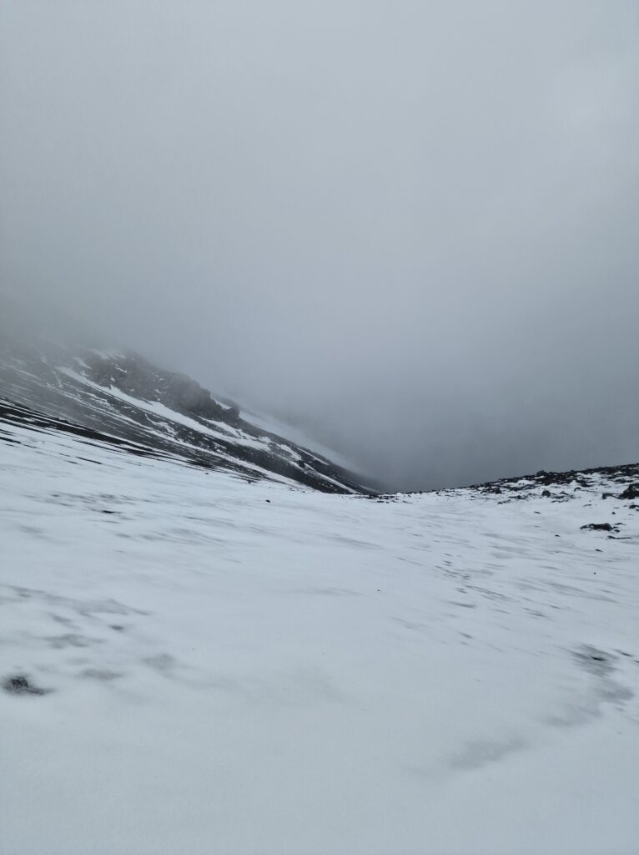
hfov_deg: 58.8
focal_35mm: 23
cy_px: 428
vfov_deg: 74.0
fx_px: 567
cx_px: 320
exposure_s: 1/2296
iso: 50
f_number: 1.8
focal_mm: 6.4
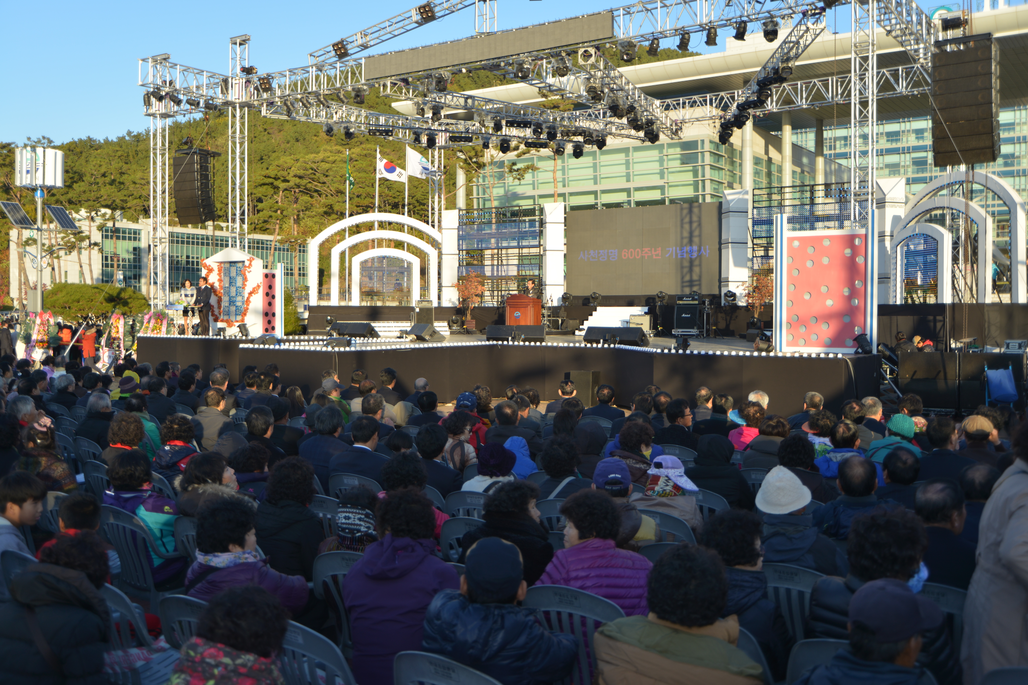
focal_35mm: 35
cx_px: 514
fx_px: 999
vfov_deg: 37.9
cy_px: 342
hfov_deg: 54.4
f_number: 4.5
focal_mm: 35
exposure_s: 1/250
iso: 100
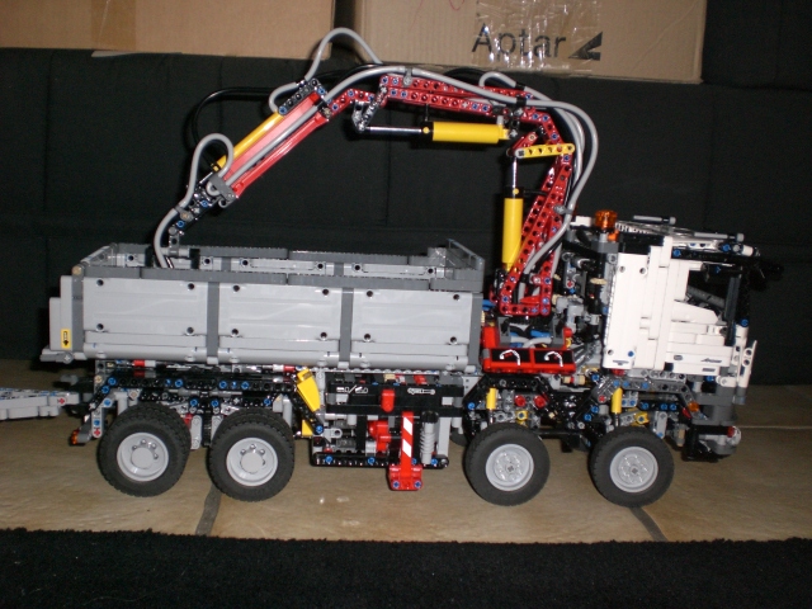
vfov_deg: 37.7
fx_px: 891
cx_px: 406
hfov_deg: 49.0
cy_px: 304
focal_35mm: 38
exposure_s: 1/60
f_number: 3.1
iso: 200
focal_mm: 6.3
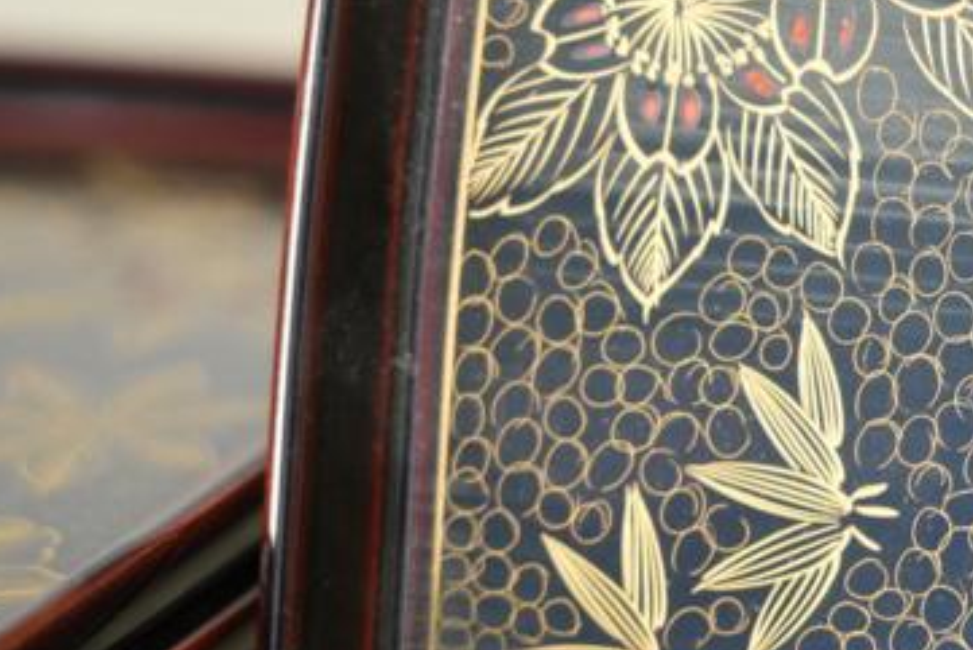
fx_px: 8517
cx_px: 1229
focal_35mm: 315
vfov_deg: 4.4
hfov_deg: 6.5
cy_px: 314
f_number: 4
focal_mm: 105
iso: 2500
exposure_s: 1/125
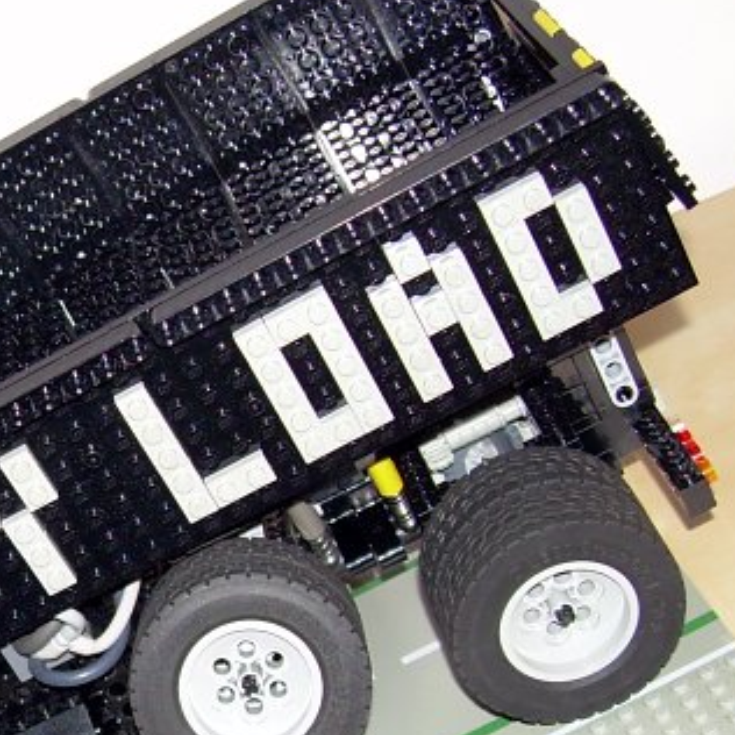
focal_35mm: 85
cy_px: 516
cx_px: -86
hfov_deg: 19.5
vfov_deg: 20.3
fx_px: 2042
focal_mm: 6.3
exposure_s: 1/60
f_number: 2.8
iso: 50
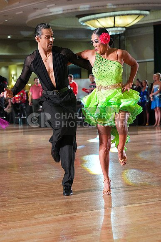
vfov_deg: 21.0
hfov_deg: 14.1
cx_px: 80
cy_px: 121
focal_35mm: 97
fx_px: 650
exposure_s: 1/400
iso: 8000
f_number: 5
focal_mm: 97
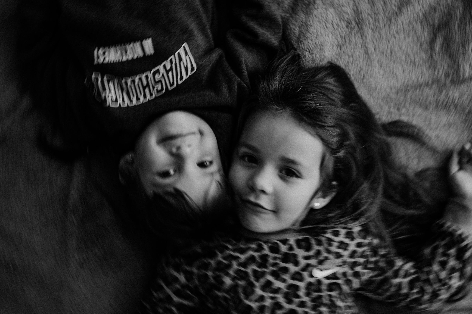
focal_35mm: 46
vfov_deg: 29.2
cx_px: 230
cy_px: 153
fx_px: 604
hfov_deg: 42.7
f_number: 2
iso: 100
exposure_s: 1/50
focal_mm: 30
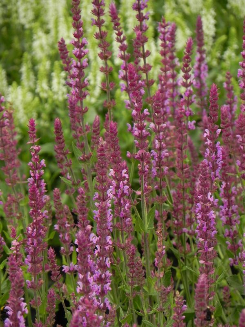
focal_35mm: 377
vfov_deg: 5.3
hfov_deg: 3.9
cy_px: 164
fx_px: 3558
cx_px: 122
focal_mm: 67.2
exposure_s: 1/200
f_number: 5
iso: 160
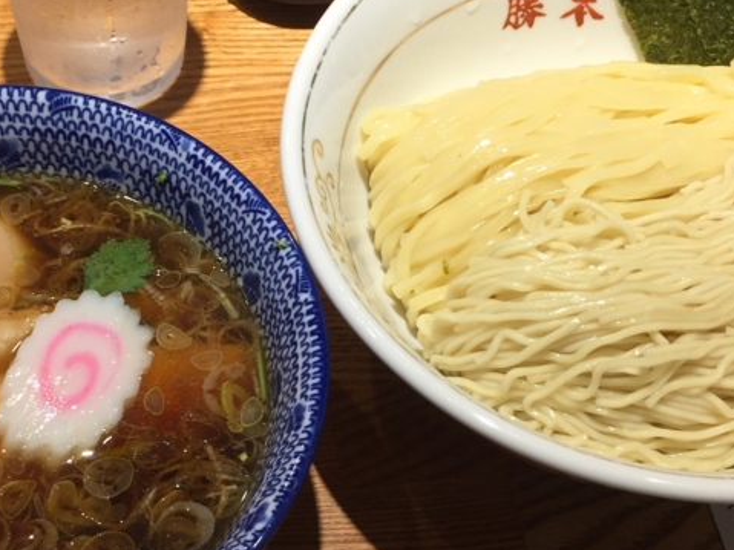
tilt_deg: -54.7
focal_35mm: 62
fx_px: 1314
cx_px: 326
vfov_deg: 23.6
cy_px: 288
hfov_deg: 31.2
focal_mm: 4.15
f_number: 2.2
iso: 32
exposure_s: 1/60
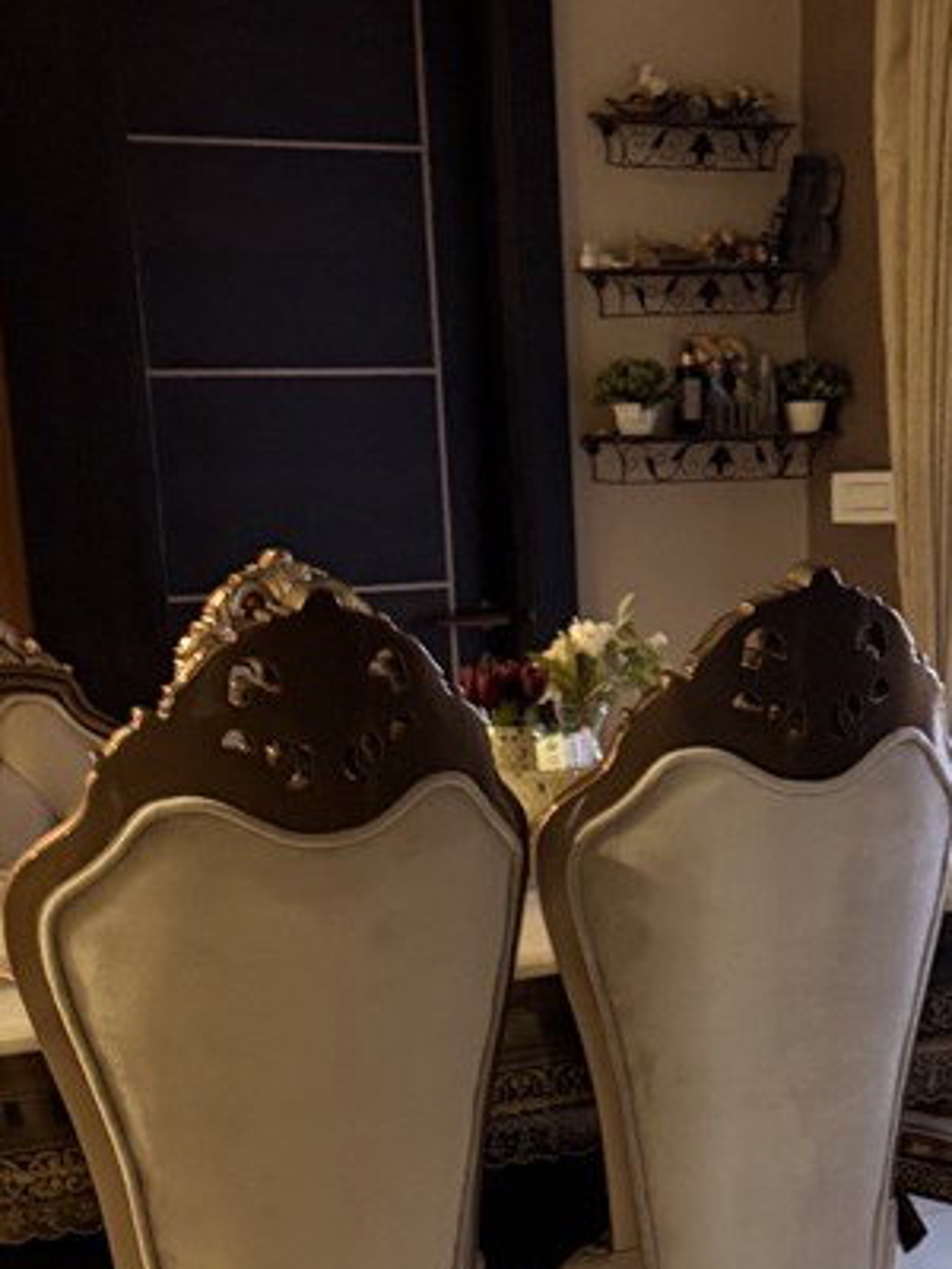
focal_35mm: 72
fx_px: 2640
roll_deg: +1.6
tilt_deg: -16.6
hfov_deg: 20.3
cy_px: 1291
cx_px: 666
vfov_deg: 25.6
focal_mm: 6.76
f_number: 1.78
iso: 800
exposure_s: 1/33
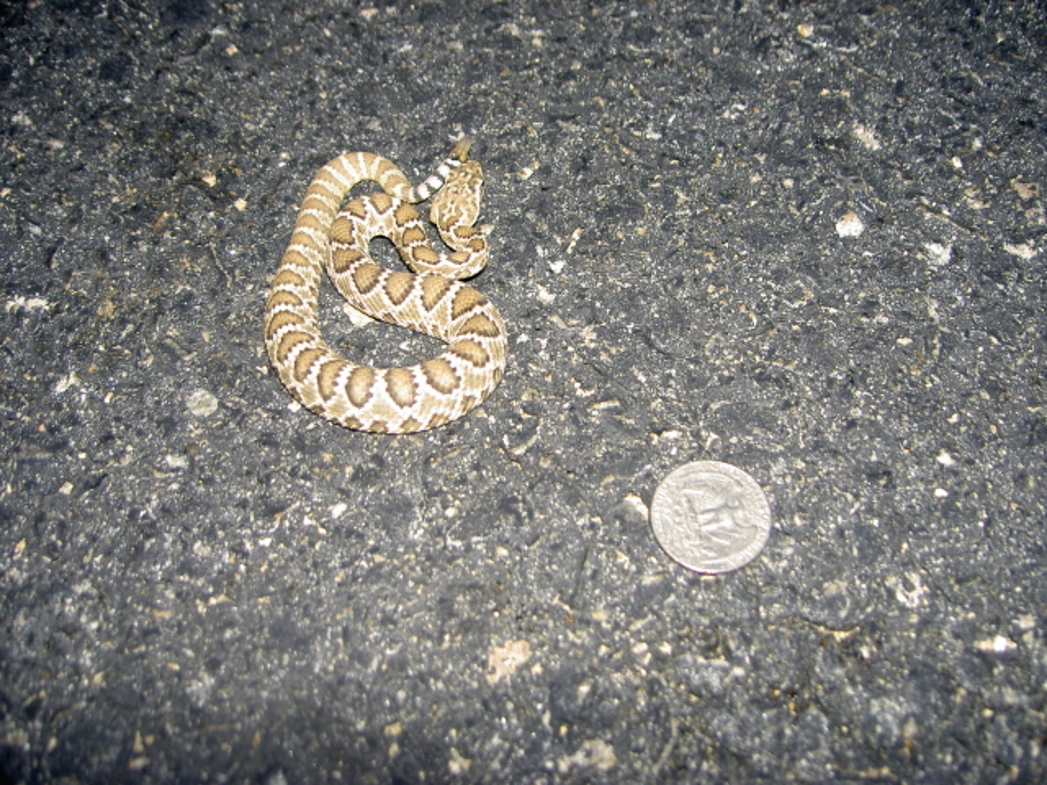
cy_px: 392
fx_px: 1180
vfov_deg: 36.8
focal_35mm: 39
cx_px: 524
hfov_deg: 47.9
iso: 100
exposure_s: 1/60
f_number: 2.8
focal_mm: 8
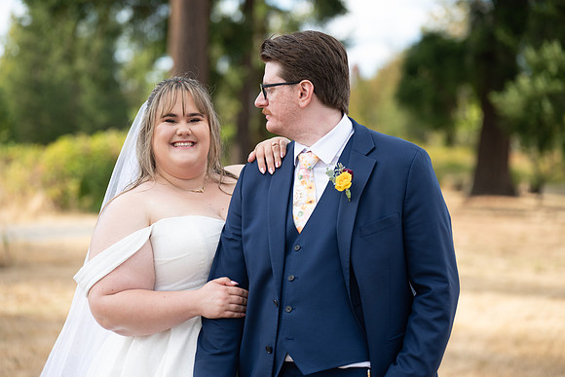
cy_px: 188
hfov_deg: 21.2
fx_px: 1507
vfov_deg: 14.3
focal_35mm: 96
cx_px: 282
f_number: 2.8
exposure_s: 1/1600
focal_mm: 96
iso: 400
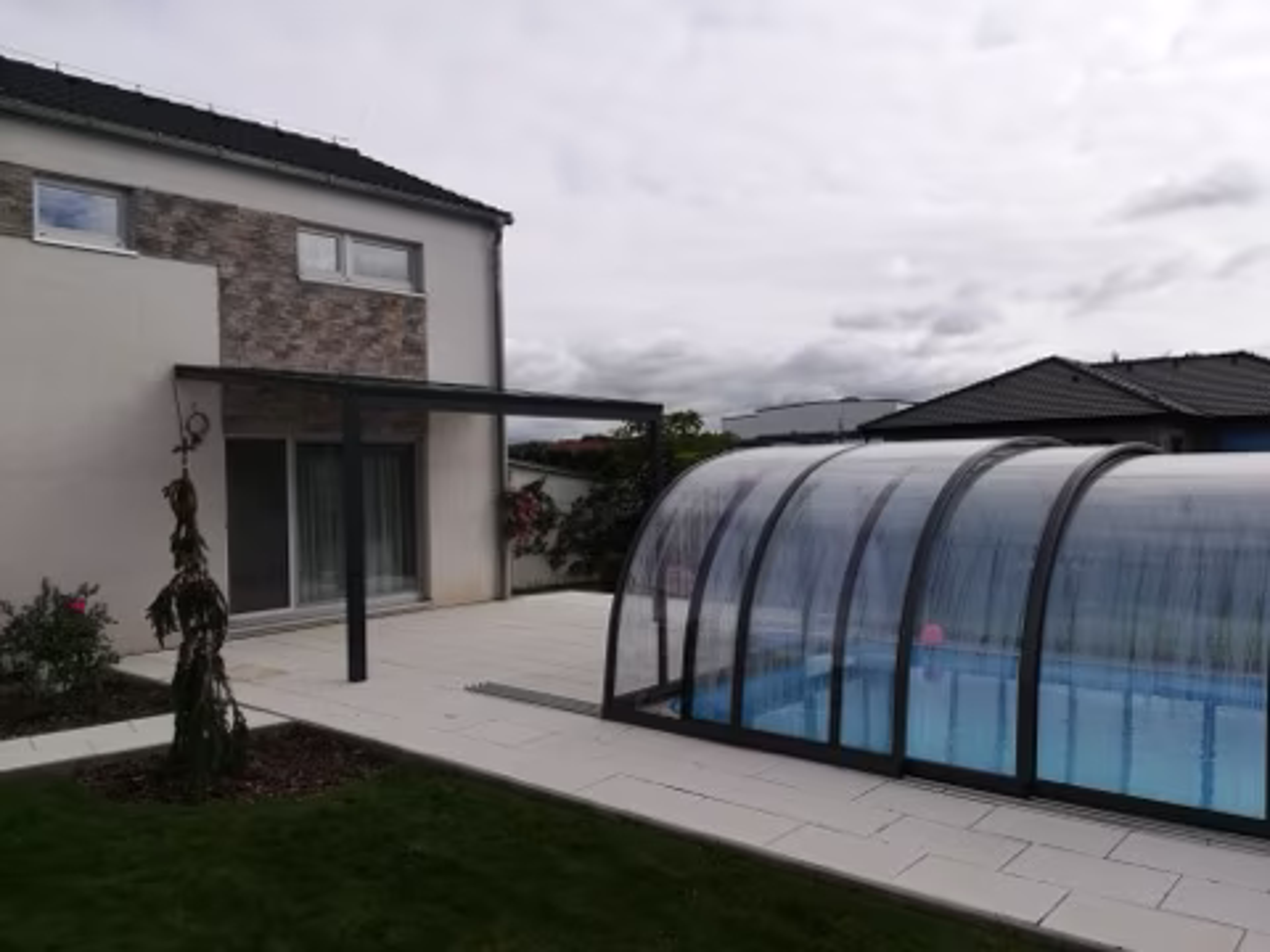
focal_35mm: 26
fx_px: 954
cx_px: 635
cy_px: 476
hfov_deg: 67.3
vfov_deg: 53.1
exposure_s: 1/1511
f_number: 2.2
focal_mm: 3.83
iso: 50
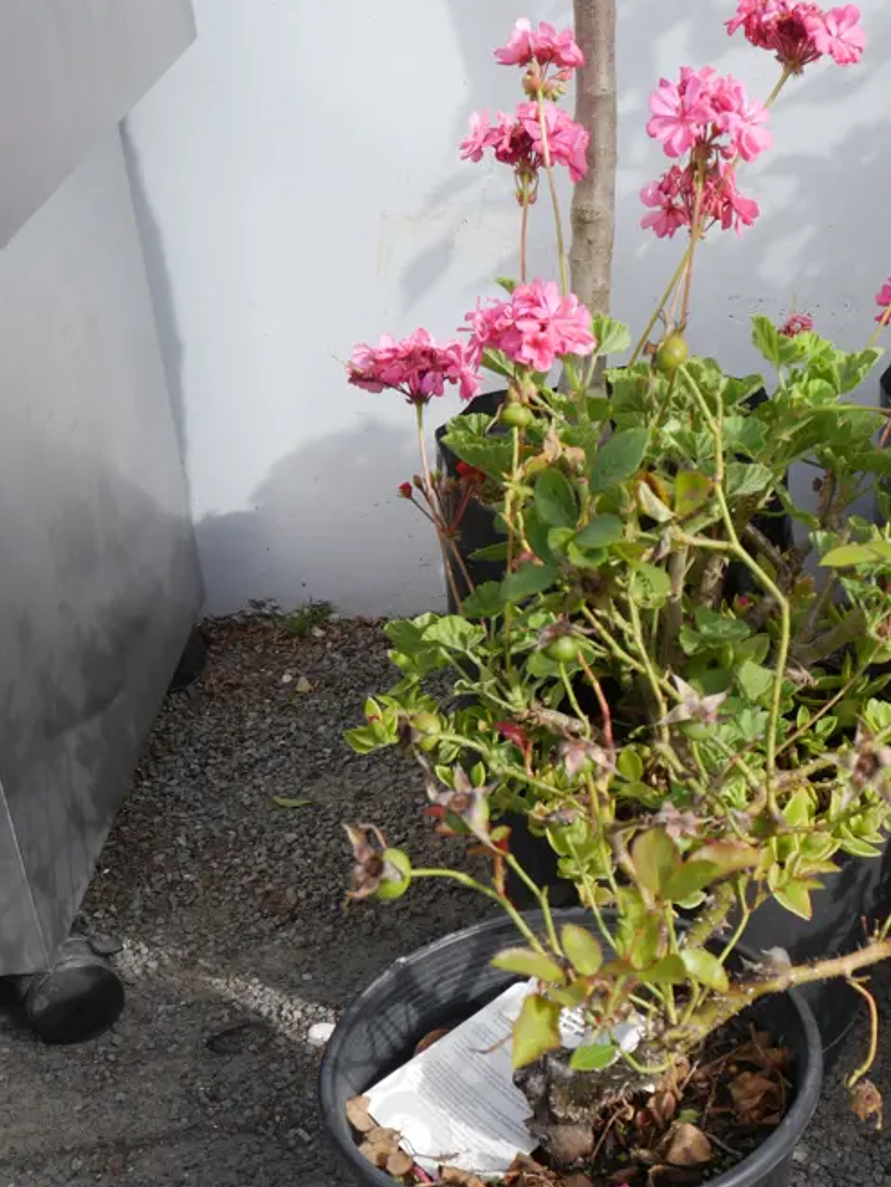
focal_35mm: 56
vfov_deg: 34.1
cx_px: 679
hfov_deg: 25.8
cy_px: 772
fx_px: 1921
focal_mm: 18
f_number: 6.3
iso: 200
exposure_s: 1/250
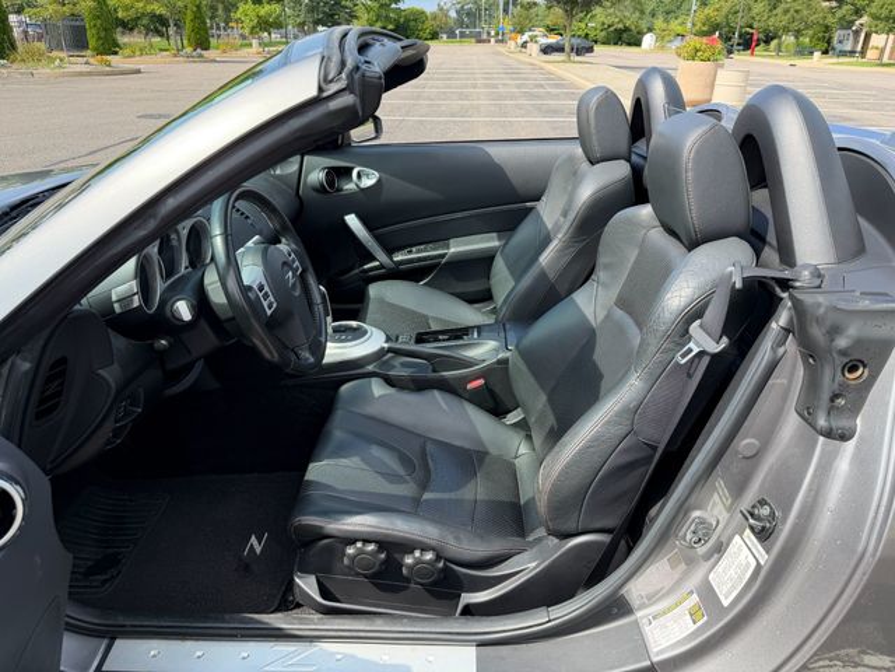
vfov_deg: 56.8
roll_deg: -0.9
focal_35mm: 24
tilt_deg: -25.6
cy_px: 336
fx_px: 621
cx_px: 448
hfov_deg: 71.6
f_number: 1.78
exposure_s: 1/1385
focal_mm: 6.76
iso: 80
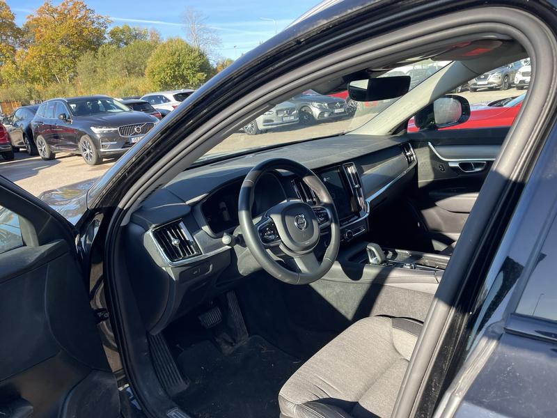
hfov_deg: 67.3
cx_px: 278
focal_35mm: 26
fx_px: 418
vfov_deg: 53.1
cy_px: 209
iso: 32
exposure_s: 1/396
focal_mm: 4.2
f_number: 1.6
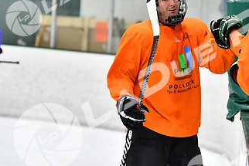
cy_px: 58
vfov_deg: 4.1
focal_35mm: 338
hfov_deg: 6.1
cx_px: 185
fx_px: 2338
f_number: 2.8
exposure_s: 1/1600
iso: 6400
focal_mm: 125
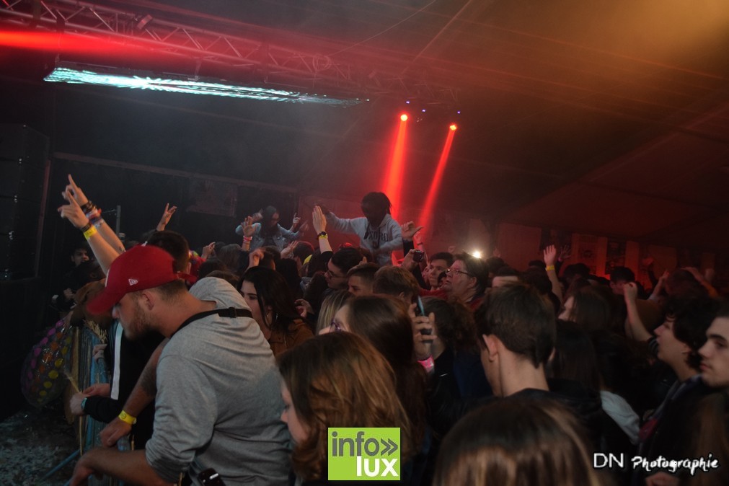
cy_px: 243
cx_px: 364
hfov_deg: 57.2
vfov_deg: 40.0
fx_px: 668
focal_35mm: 33
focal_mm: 22
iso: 1600
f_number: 3.8
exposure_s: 1/40
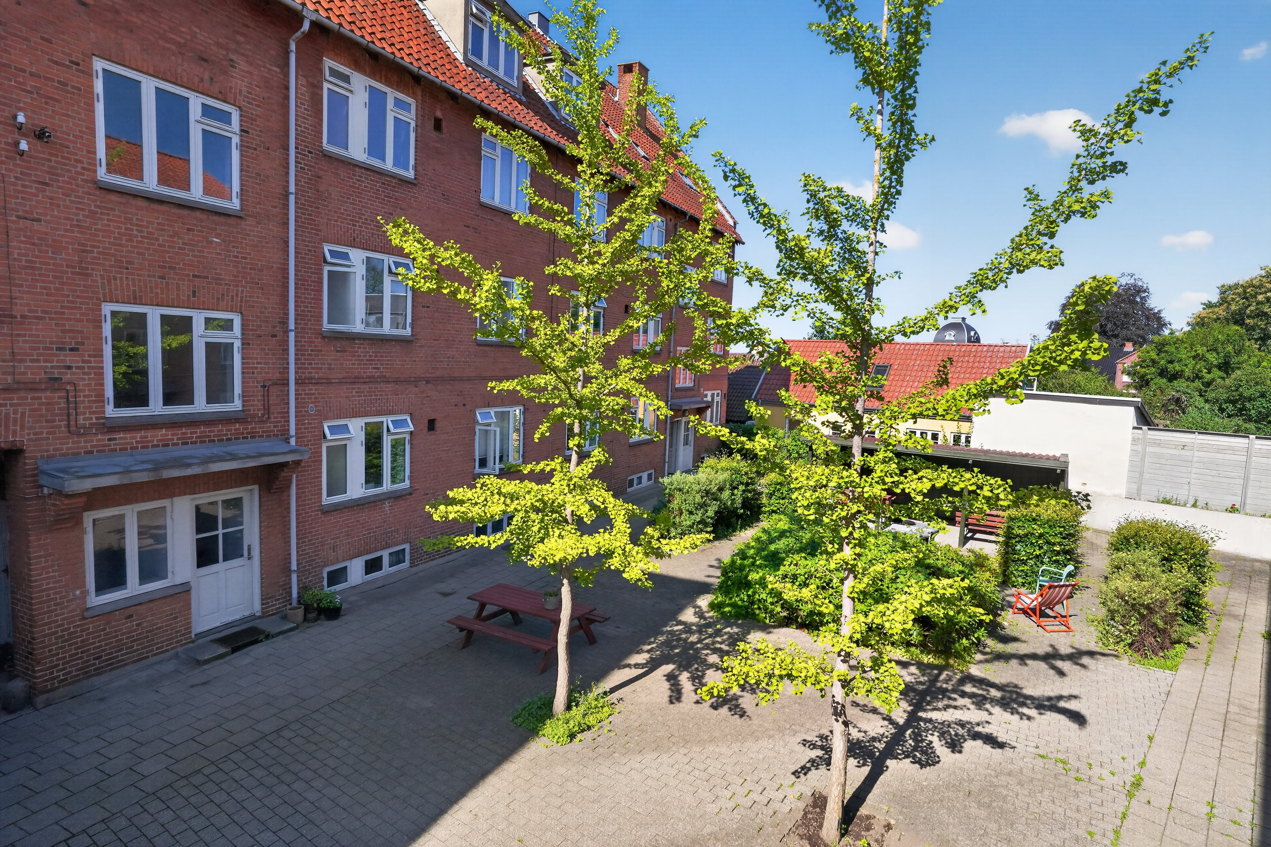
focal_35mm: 20
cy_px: 424
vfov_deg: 61.9
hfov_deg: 84.0
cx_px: 636
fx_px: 706
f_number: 8
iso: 1250
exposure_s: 1/2000
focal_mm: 20
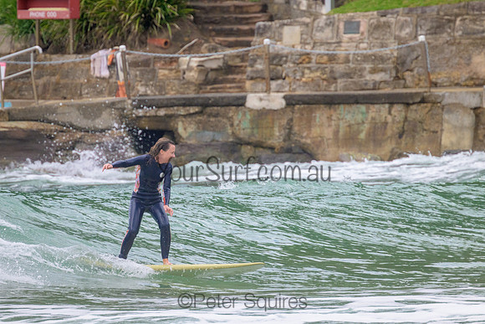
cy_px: 153
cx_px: 228
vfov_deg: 1.6
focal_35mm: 853
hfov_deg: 2.4
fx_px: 11495
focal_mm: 800
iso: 1400
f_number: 11
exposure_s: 1/1250
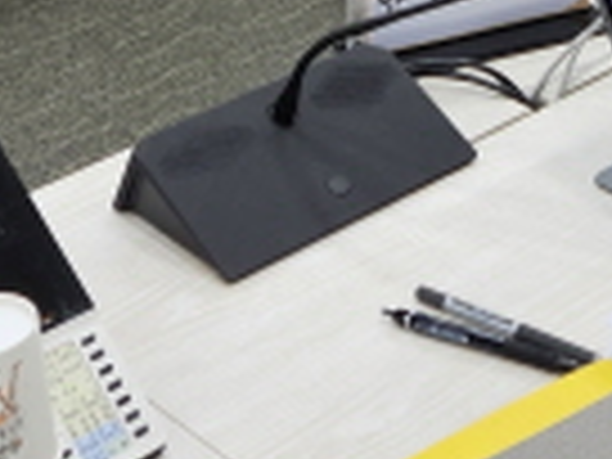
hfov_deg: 16.1
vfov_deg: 10.8
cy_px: -632
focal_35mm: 118
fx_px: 2086
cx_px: 698
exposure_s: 1/120
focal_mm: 5.4
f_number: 1.8
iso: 50
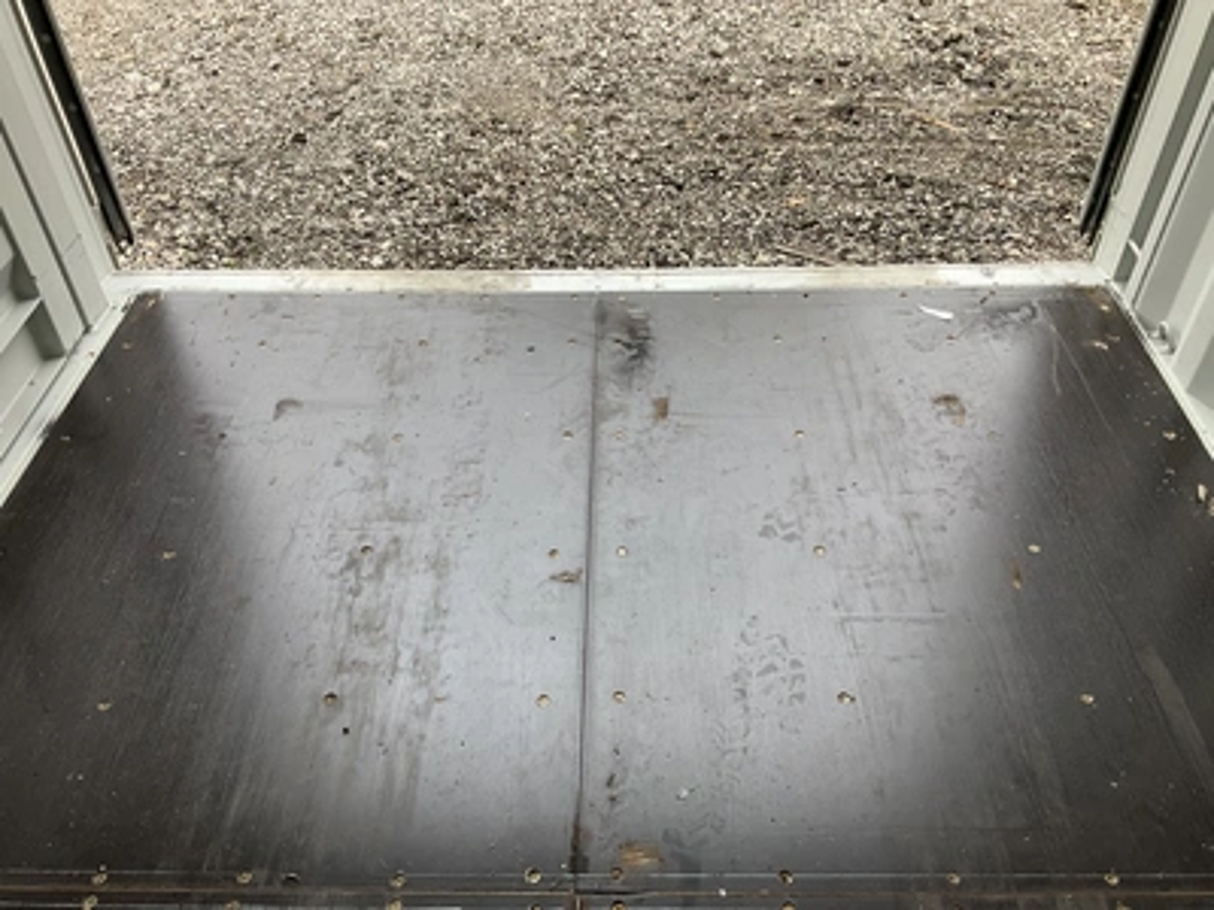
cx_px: 607
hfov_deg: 61.7
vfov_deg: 48.2
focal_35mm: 29
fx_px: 1017
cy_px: 455
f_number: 1.8
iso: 32
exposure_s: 1/122
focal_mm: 3
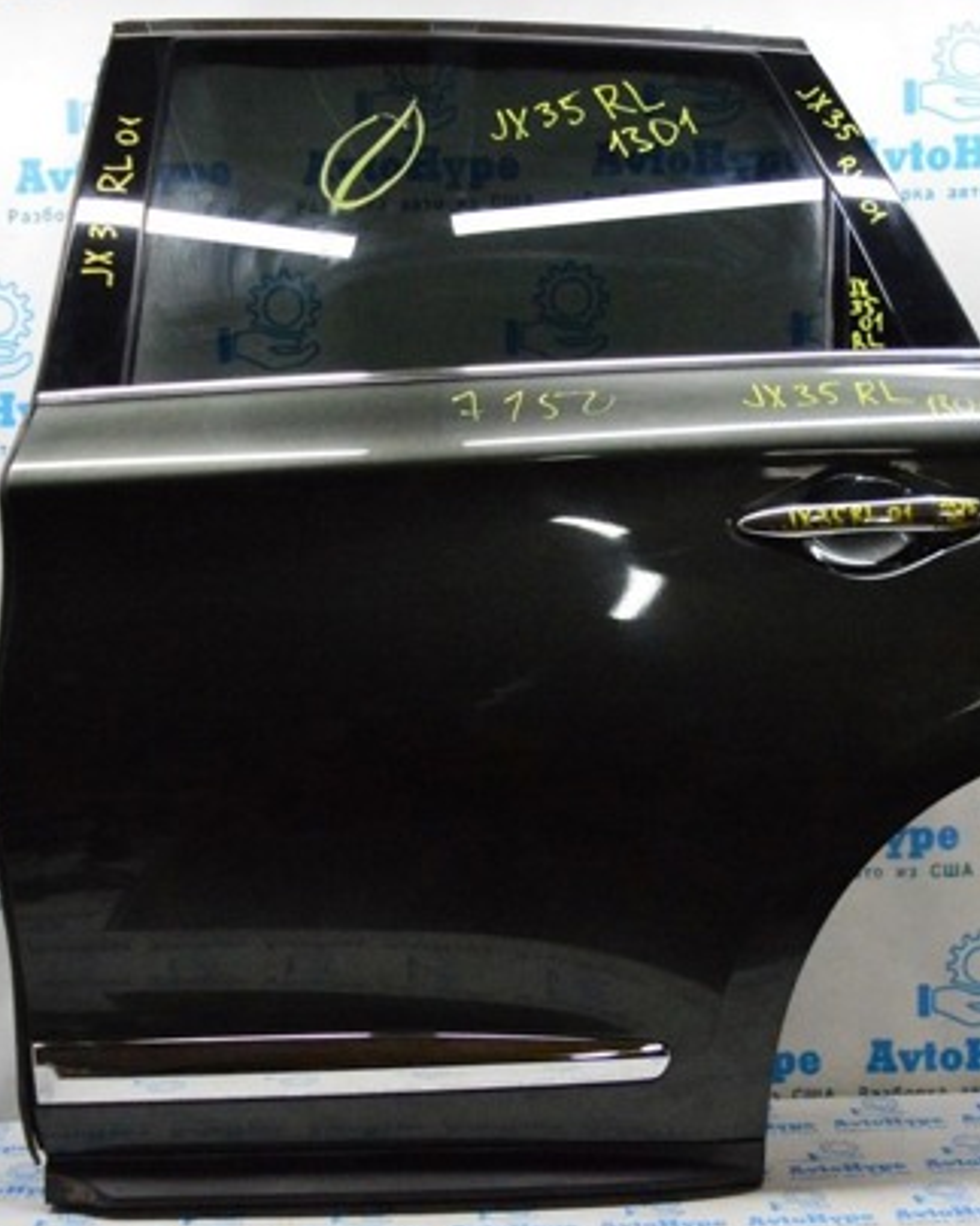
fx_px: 1695
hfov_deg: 32.2
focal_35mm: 47
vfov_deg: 39.8
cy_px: 608
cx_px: 422
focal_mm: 21
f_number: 3.8
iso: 6400
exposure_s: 1/800
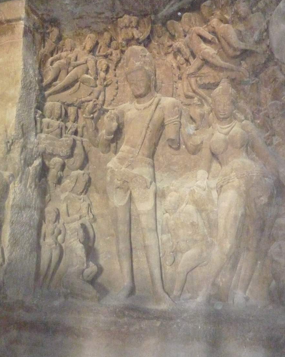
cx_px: 140
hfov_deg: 47.1
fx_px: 327
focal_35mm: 31
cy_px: 168
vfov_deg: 57.1
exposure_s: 1/4
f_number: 2.8
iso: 1600
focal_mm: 4.4
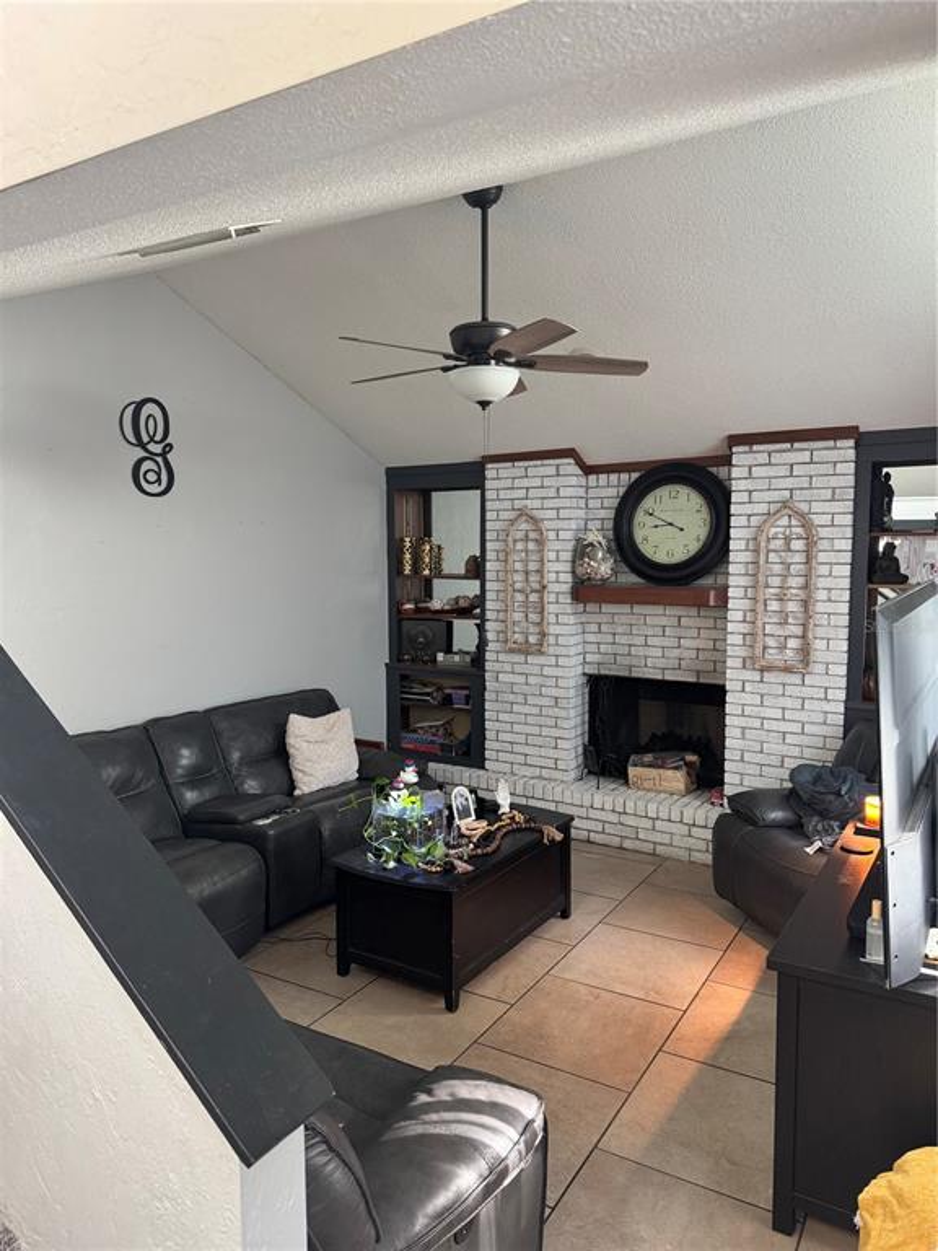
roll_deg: +0.1
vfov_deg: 71.6
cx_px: 469
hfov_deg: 56.8
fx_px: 867
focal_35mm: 24
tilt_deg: -5.8
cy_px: 626
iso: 250
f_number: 1.78
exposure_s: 1/60
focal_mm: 6.76
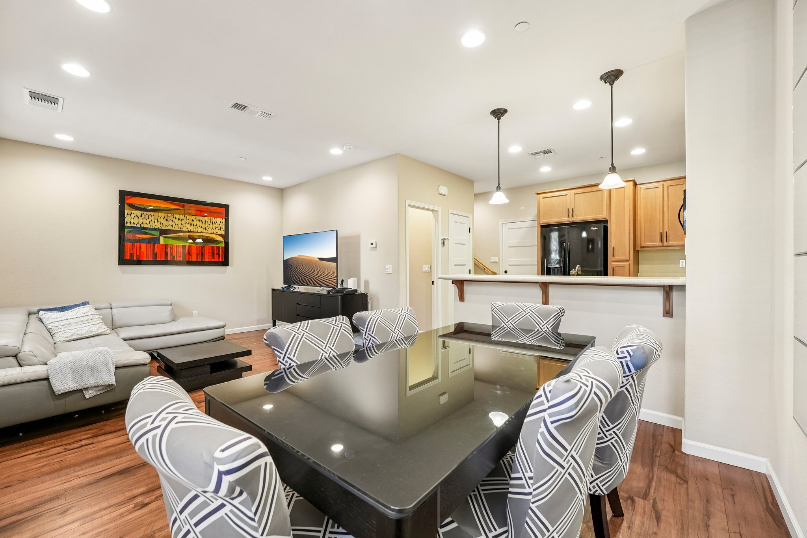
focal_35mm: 14
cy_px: 269
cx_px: 404
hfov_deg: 104.3
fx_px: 314
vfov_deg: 81.2
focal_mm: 14
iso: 640
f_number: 8
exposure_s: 1/20
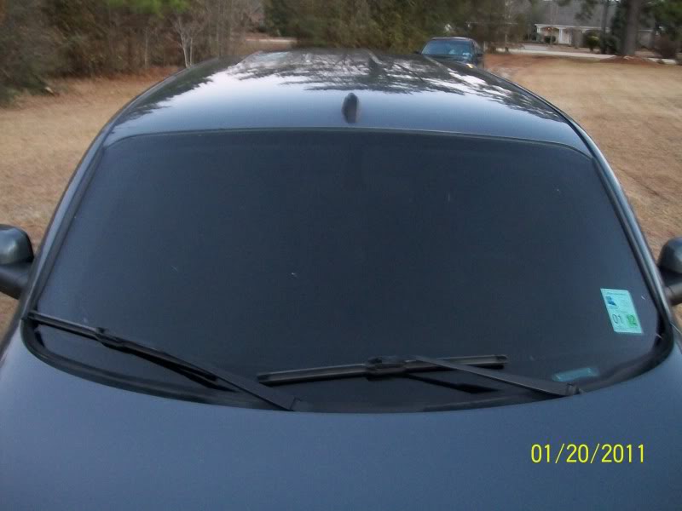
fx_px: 709
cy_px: 256
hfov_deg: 51.4
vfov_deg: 39.7
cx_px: 341
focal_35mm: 36
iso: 240
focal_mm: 6
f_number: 2.7
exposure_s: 1/8
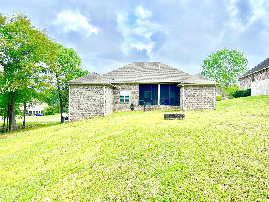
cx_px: 134
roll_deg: -1.0
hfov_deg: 67.3
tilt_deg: +0.9
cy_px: 101
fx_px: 202
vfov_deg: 53.1
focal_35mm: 26
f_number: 1.5
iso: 50
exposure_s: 1/3460
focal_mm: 5.7
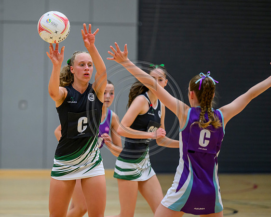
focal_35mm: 269
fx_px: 2158
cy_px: 129
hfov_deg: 7.2
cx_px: 77
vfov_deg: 5.8
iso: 3200
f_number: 2.8
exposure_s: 1/1250
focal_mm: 200
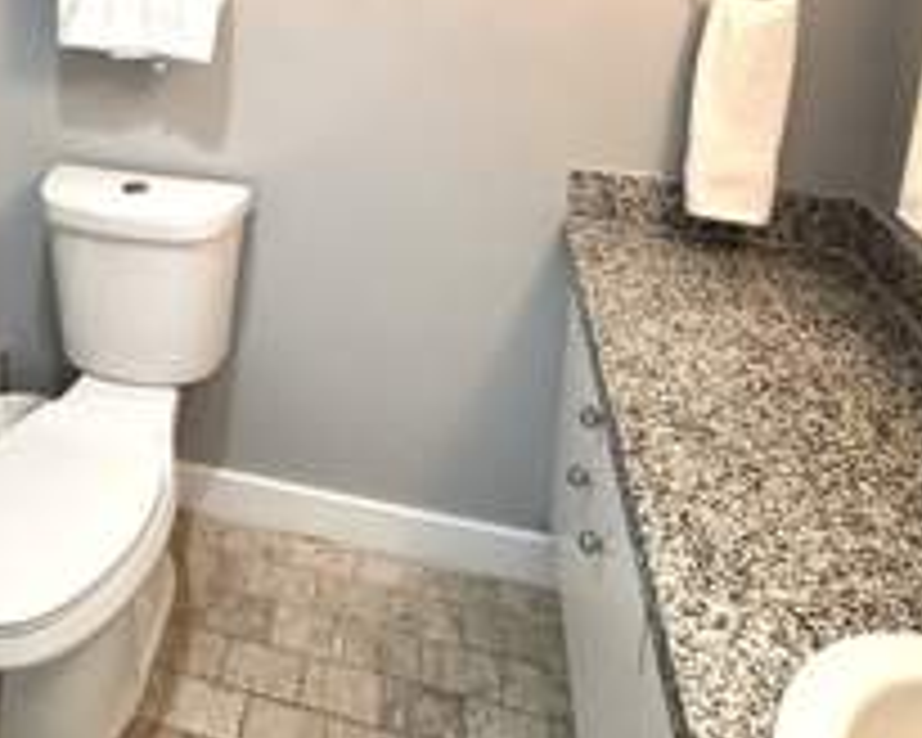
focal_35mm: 32
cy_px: -27
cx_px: 243
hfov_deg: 53.4
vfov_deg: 39.4
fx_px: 873
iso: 250
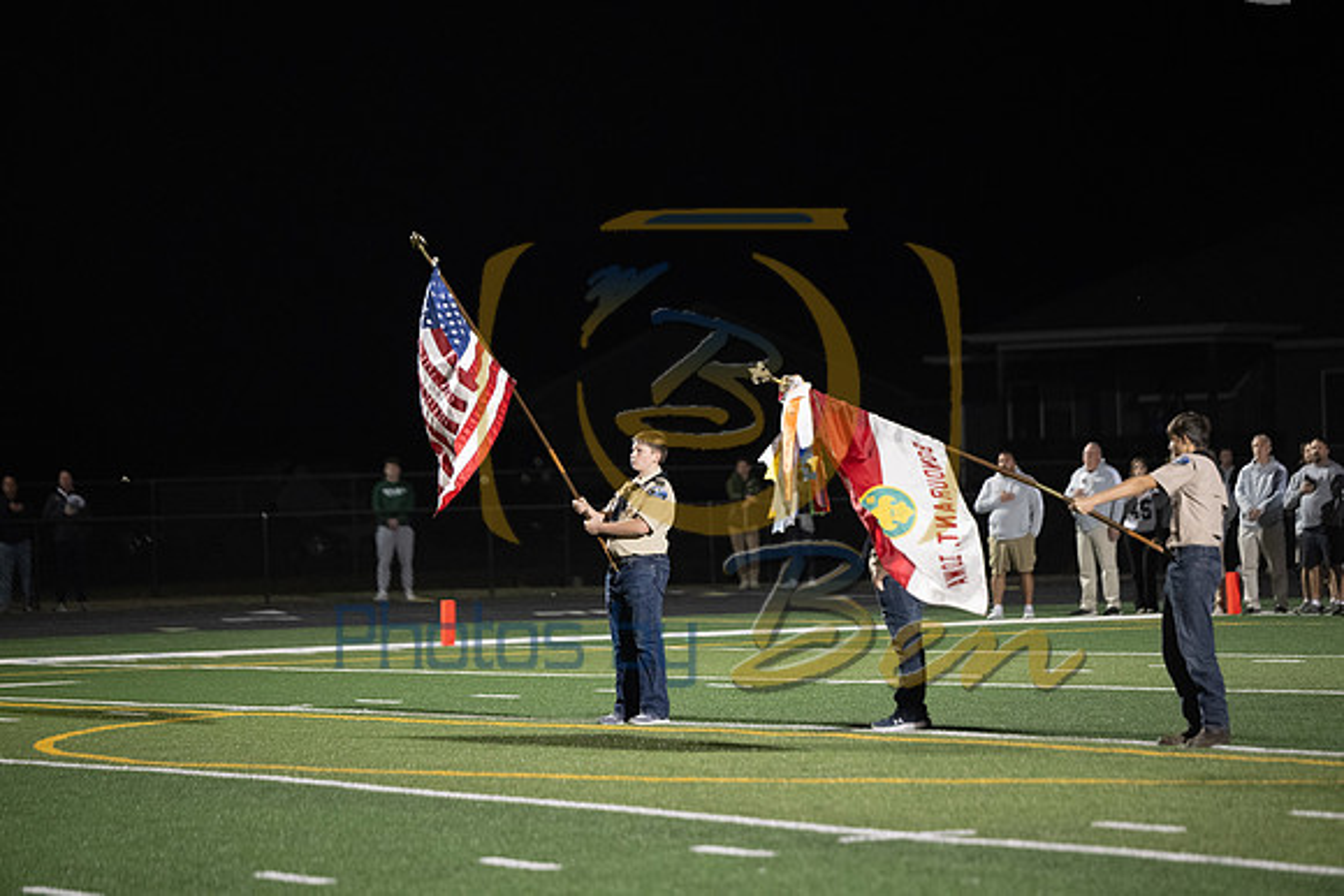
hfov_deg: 13.2
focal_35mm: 155
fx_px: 5788
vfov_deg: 8.9
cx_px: 672
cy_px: 448
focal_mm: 155
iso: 4000
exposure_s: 1/500
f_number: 2.8
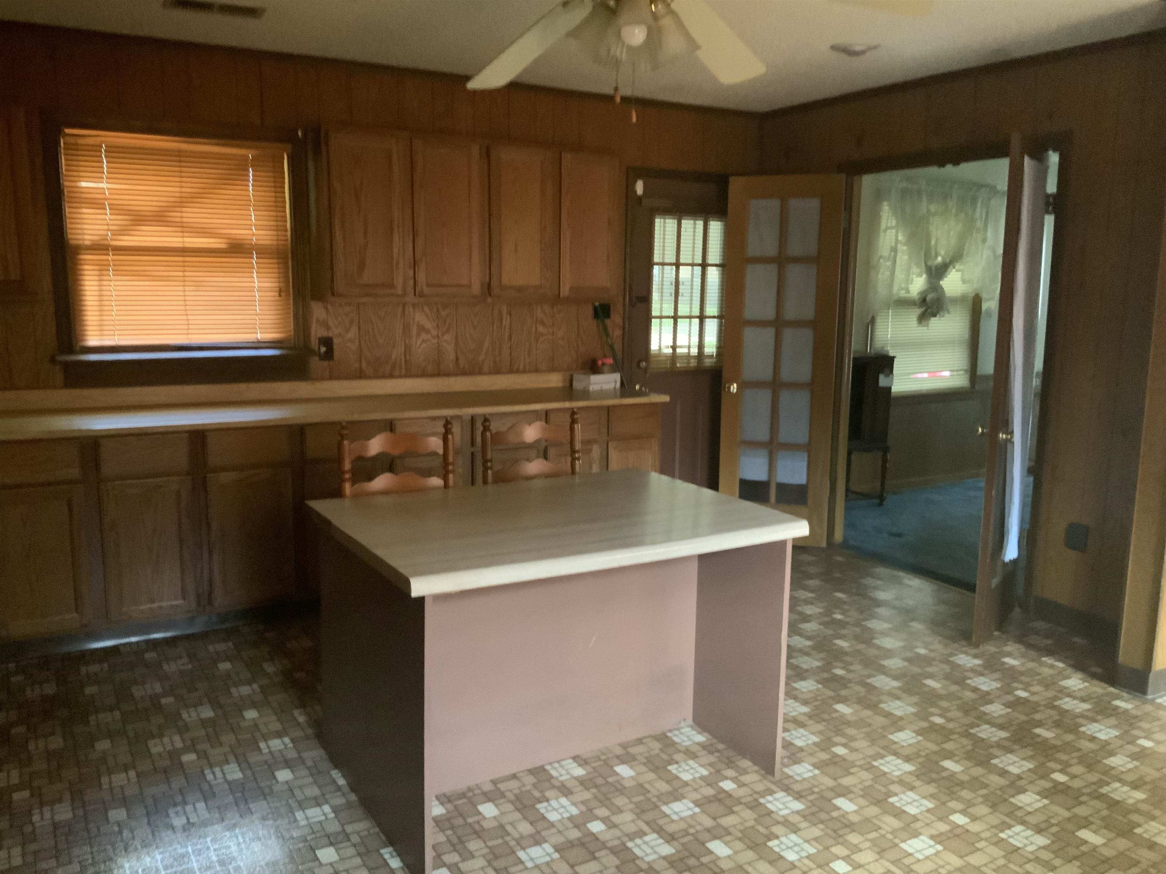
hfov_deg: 61.7
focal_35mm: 29
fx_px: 977
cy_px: 437
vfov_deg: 48.2
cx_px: 583
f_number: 1.8
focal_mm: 3
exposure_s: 1/30
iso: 500
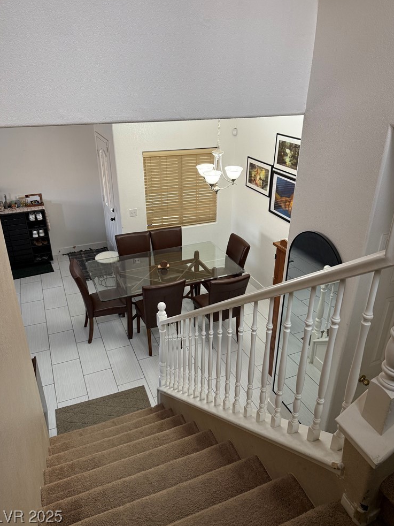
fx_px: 379
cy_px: 258
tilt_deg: -25.0
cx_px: 196
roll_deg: -0.2
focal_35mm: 25
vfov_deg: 69.4
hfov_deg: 54.9
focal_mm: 6.76
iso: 200
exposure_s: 1/60
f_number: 1.78
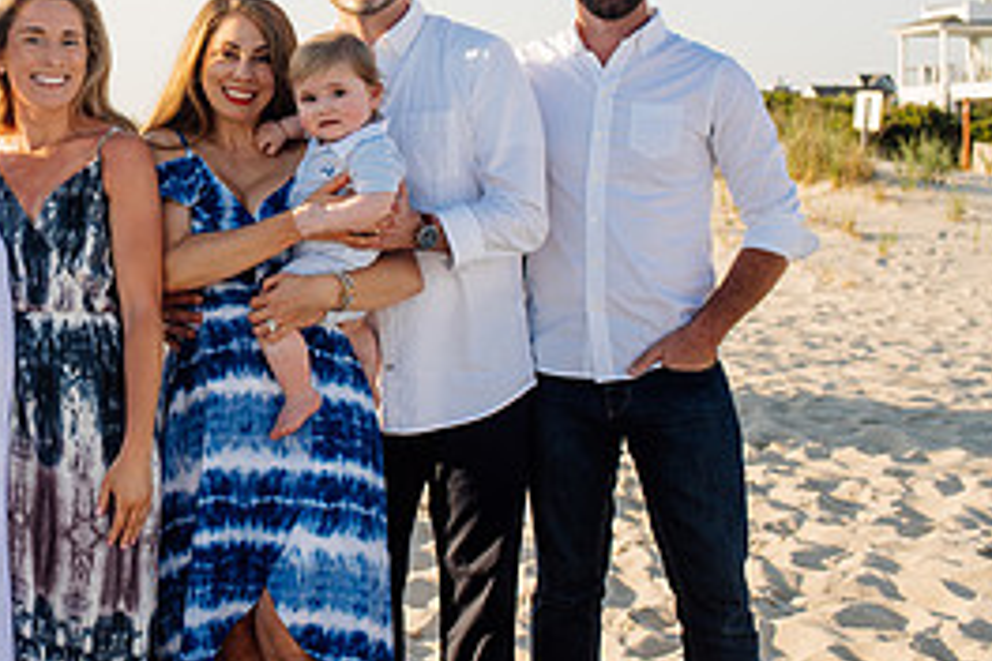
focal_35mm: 77
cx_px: 8
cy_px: 167
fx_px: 2122
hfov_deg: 25.1
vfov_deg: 17.6
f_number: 4
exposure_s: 1/800
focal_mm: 35
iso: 160
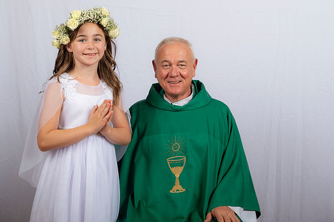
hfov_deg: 31.9
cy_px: 111
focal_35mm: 63
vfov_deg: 21.5
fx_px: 584
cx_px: 169
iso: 320
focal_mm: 58
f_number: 8
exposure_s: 1/200
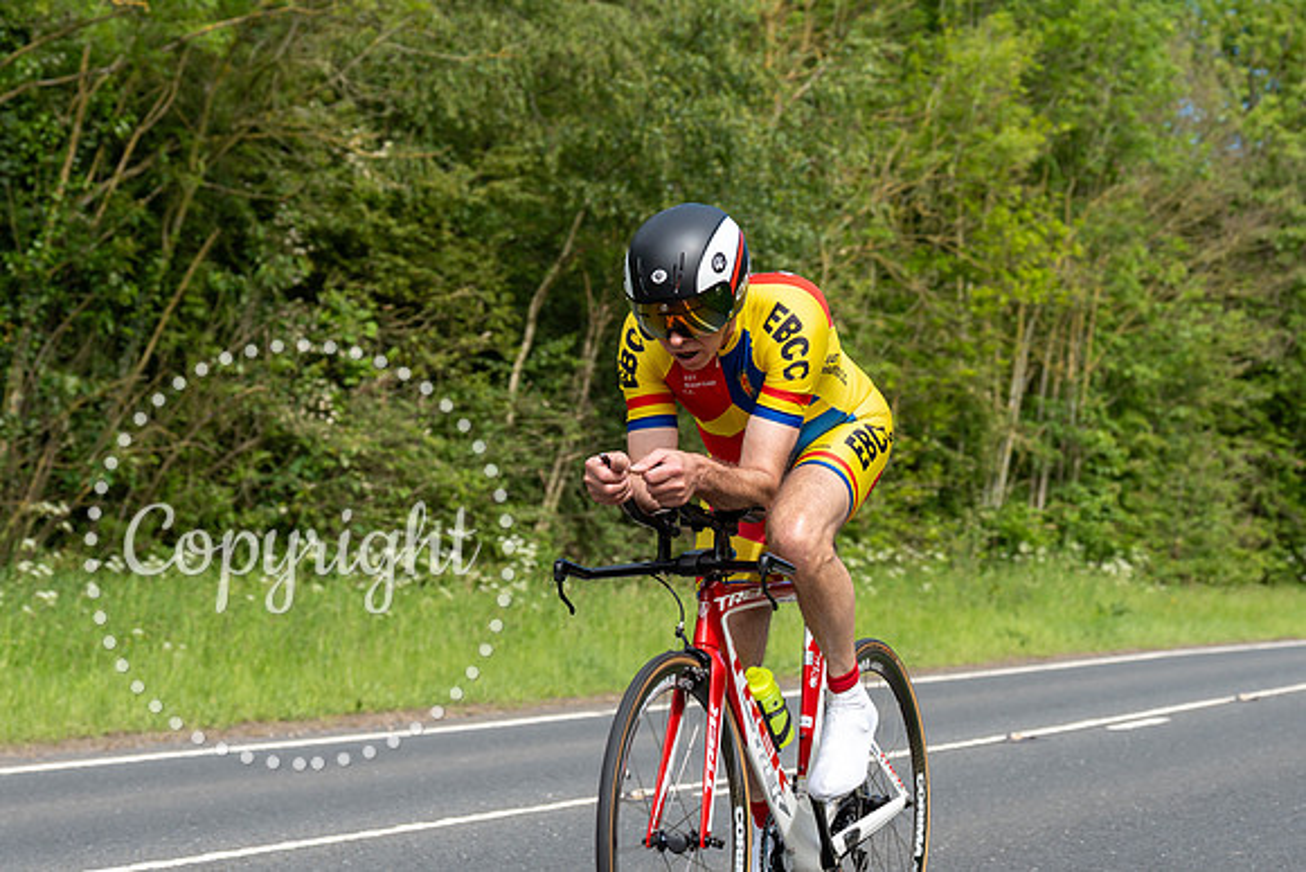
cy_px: 281
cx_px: 794
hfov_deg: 21.5
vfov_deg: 14.4
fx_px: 3441
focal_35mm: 95
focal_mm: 70
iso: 200
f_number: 5
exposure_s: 1/1000
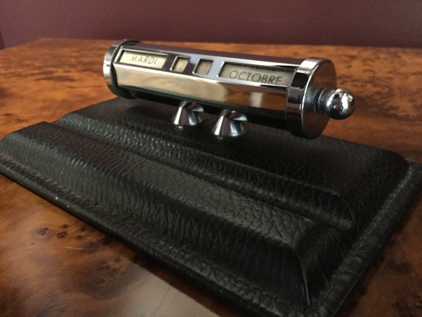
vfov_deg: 45.4
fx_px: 378
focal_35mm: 31
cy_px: 158
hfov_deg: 58.4
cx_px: 211
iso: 640
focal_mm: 3.3
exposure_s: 1/17
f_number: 2.4
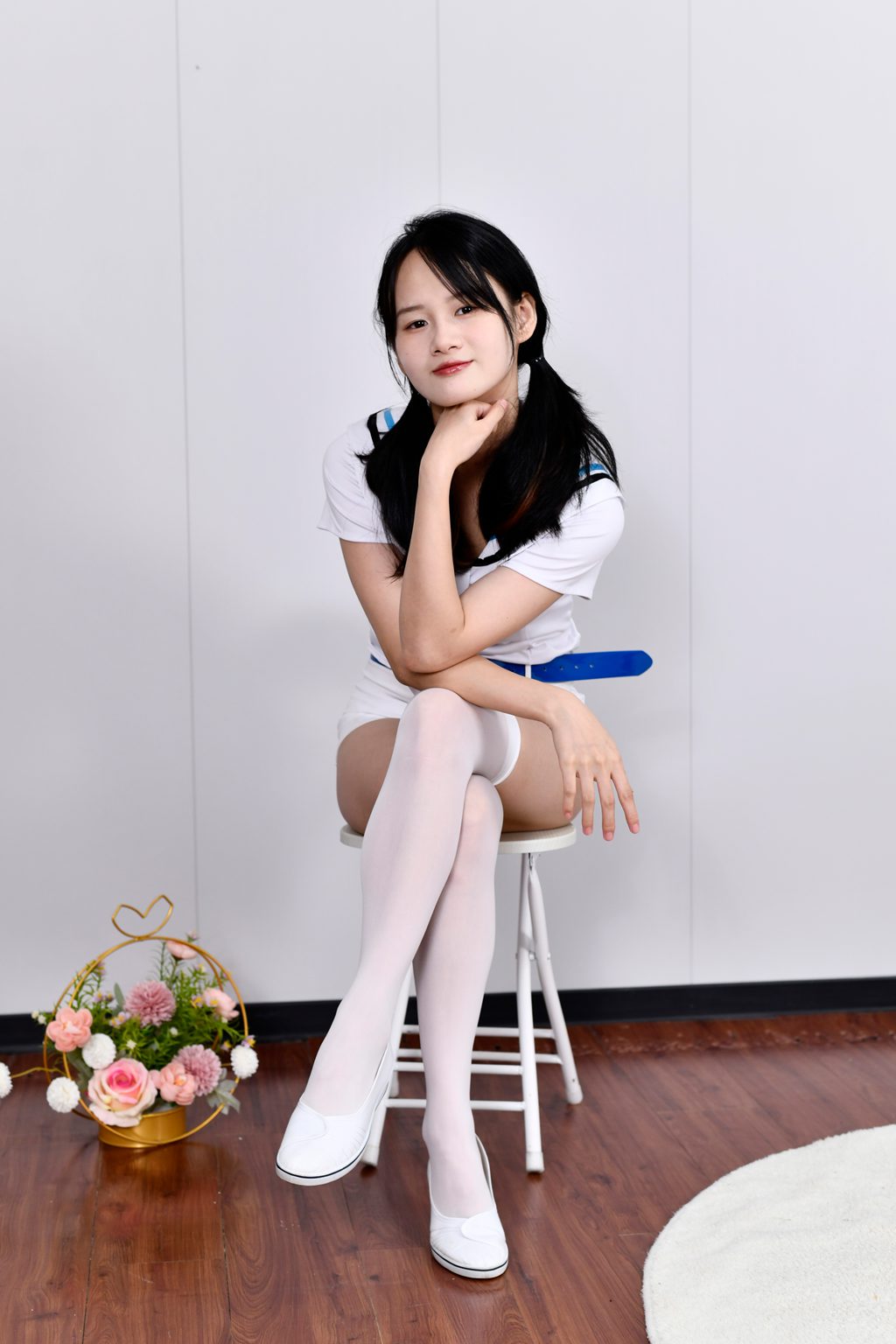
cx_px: 448
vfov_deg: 39.6
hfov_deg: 27.0
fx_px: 1867
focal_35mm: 50
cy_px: 672
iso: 500
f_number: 4.5
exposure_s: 1/100
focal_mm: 50
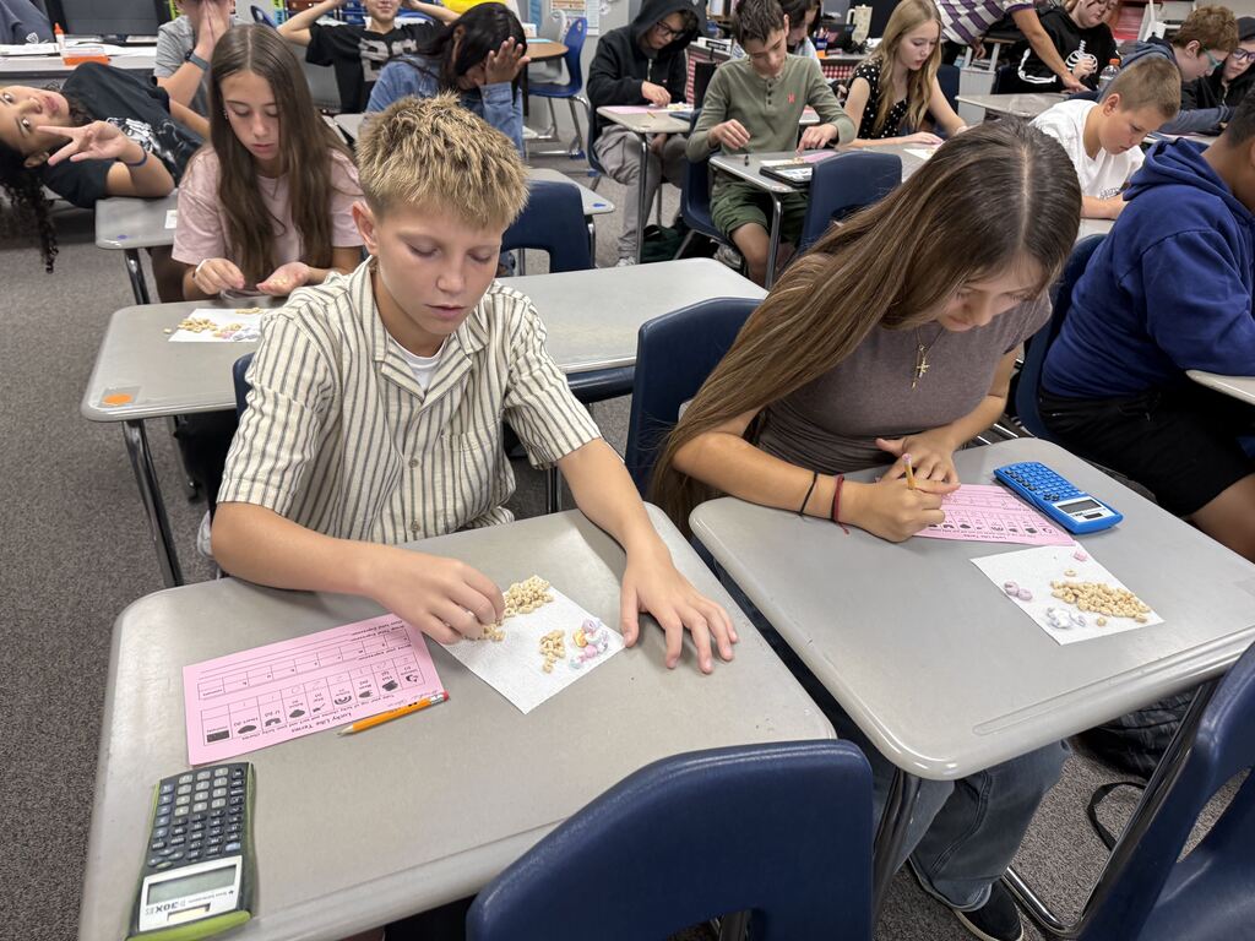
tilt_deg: -34.1
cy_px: 470
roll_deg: +0.0
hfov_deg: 71.6
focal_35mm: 24
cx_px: 628
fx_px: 870
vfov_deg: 56.8
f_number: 1.78
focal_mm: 6.76
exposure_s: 1/60
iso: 160
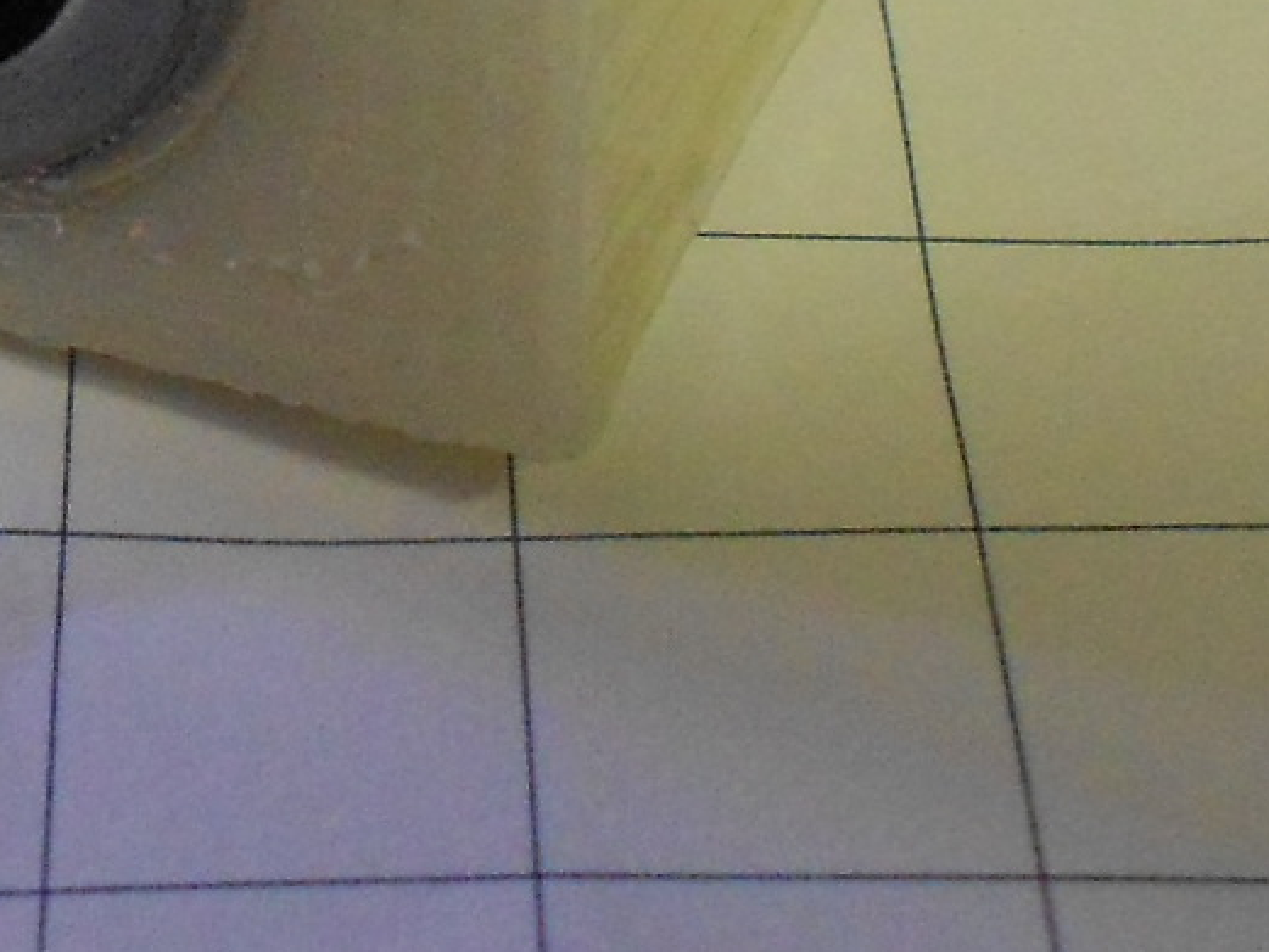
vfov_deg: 12.9
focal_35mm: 114
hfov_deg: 16.9
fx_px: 4180
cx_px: 17
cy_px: 185
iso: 400
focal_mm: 5.1
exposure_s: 1/30
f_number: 3.4
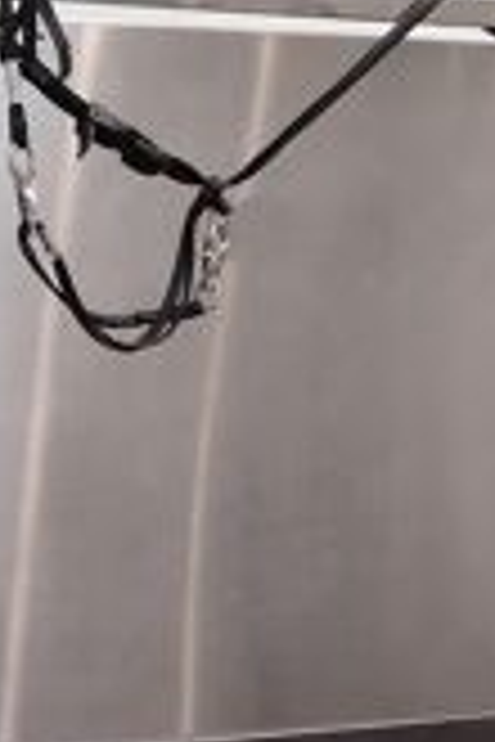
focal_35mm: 97
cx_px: 338
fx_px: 2000
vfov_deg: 20.0
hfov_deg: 14.1
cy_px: 836
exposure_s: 1/50
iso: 170
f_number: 1.89
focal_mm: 5.89
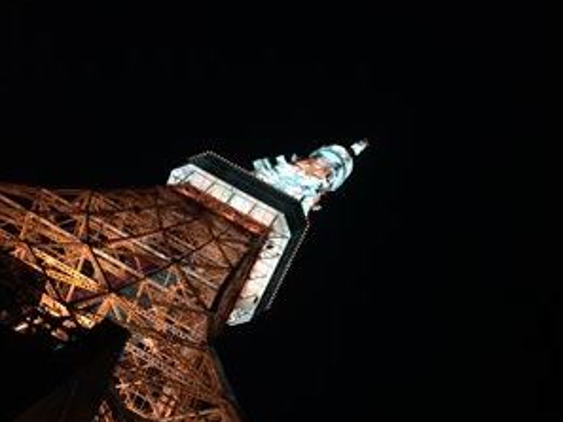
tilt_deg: +65.1
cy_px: 274
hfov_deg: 47.8
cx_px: 282
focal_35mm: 39
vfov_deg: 36.5
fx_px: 635
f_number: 2.2
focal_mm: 4.15
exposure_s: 1/30
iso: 125
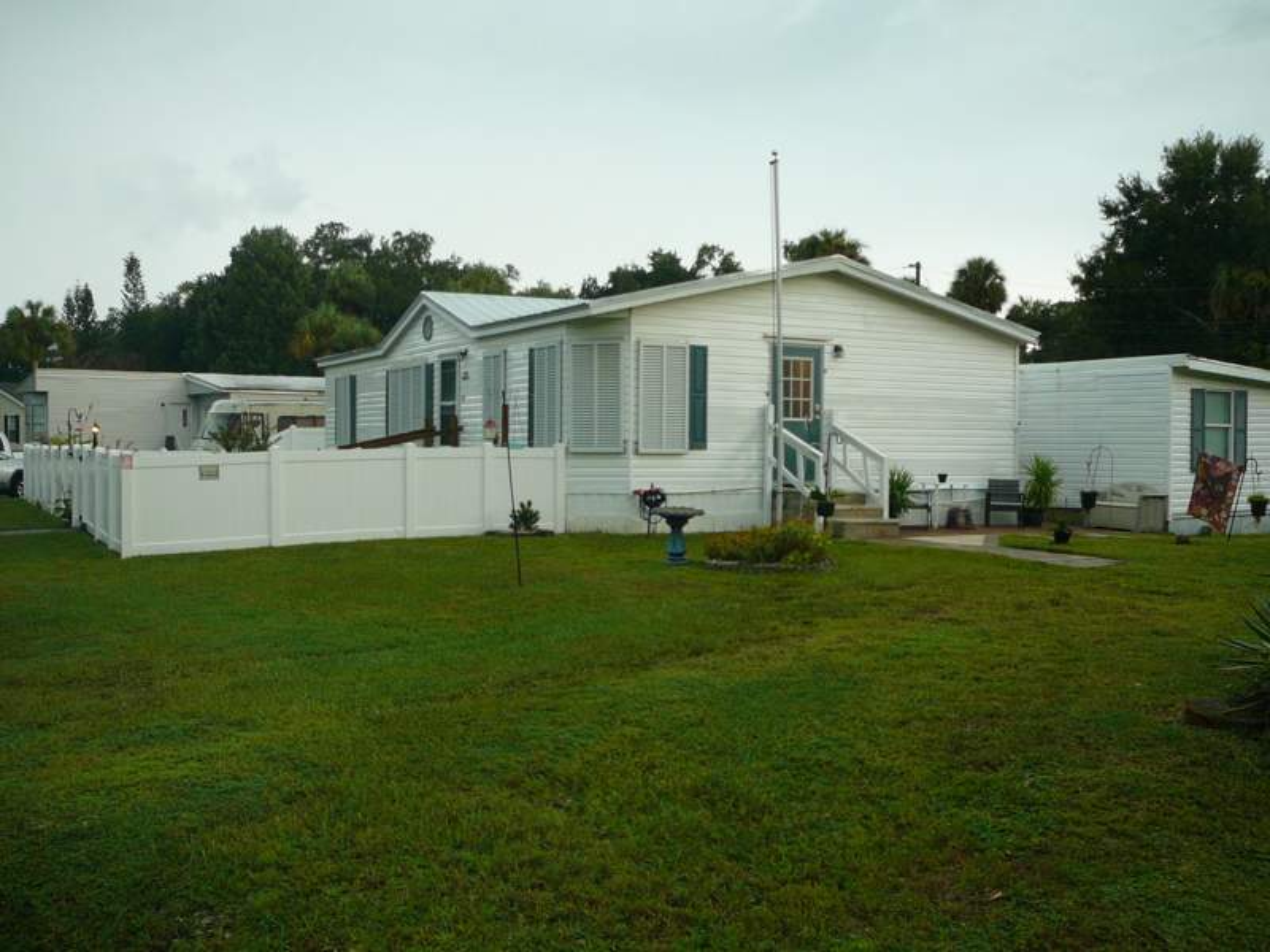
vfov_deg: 40.7
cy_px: 476
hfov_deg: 52.6
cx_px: 635
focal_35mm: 35
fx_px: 1284
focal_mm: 5.2
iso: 80
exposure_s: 1/60
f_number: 2.8
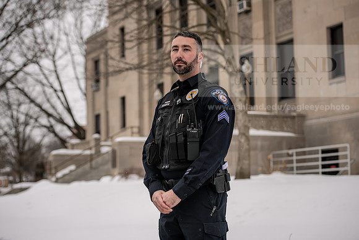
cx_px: 180
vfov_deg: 17.5
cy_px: 120
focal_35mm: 78
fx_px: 778
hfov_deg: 26.0
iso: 100
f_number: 4
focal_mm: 78
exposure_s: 1/800
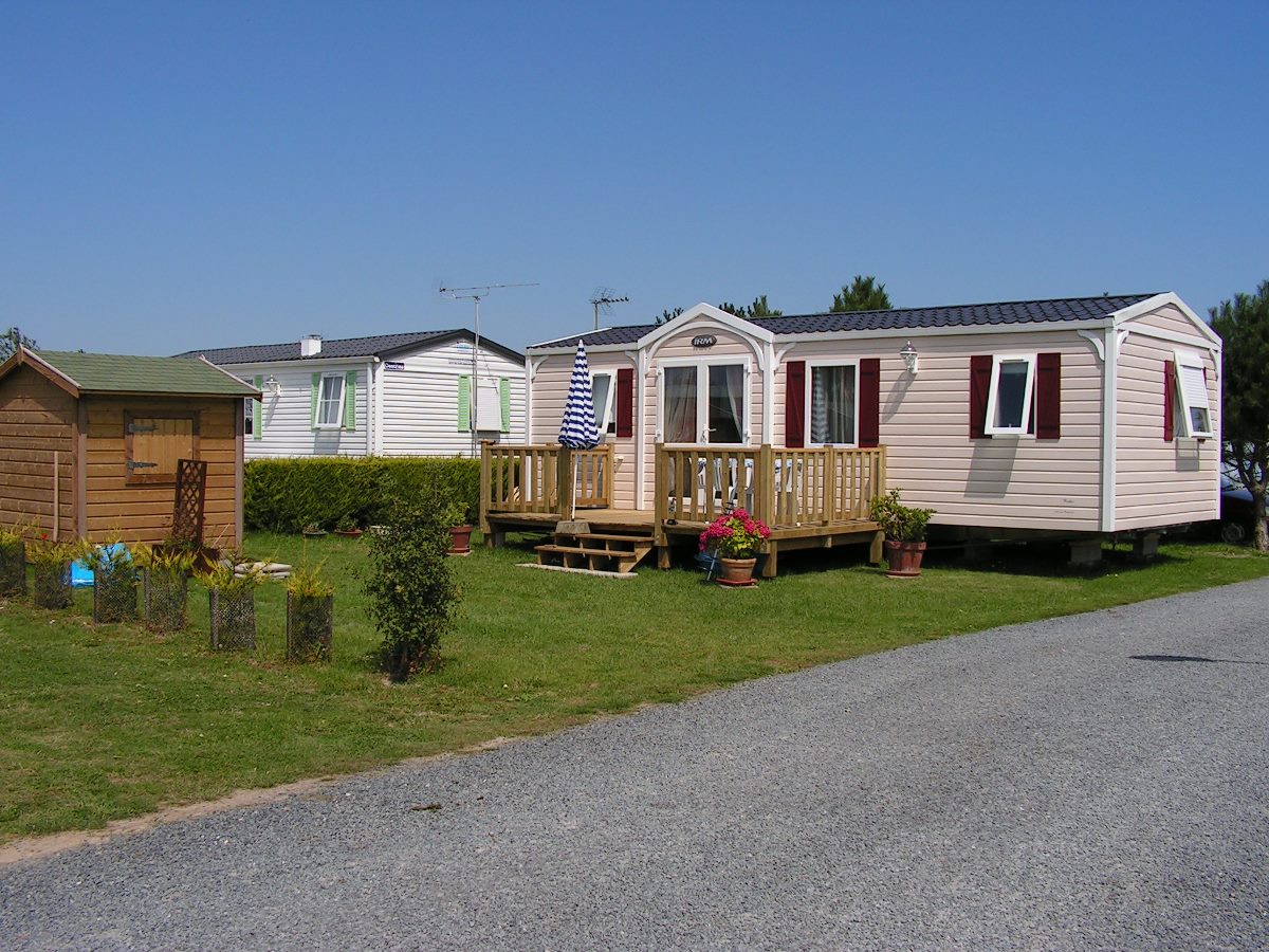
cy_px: 476
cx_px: 634
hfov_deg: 51.4
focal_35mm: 36
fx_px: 1320
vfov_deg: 39.7
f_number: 4.8
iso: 64
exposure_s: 1/800
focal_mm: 6
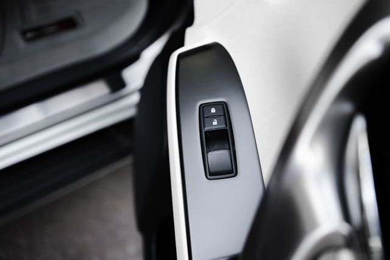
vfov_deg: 35.1
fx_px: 412
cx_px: 195
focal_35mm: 38
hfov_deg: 50.7
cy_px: 130
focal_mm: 38
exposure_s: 1/200
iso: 640
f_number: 2.8
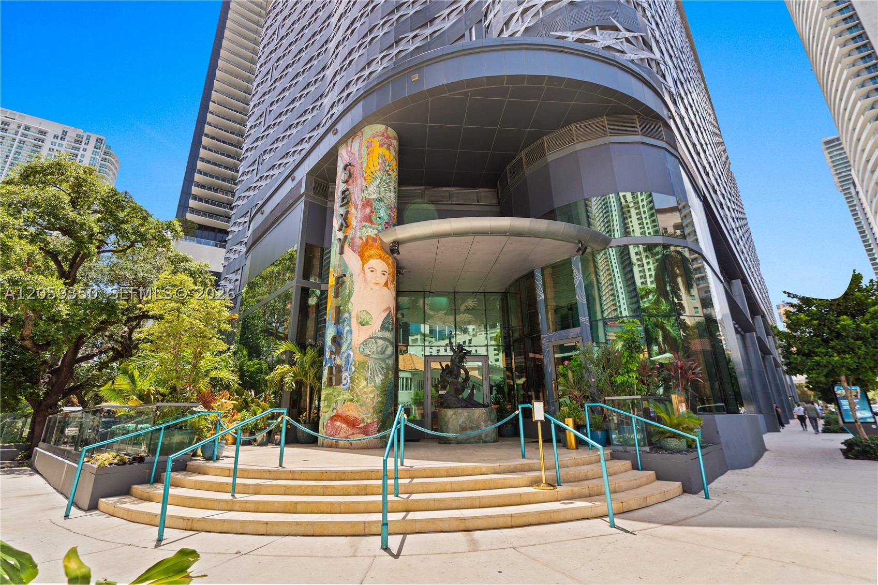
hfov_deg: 96.7
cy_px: 292
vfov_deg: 73.7
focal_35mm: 16
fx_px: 390
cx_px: 439
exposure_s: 1/60
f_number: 5
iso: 100
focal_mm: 16
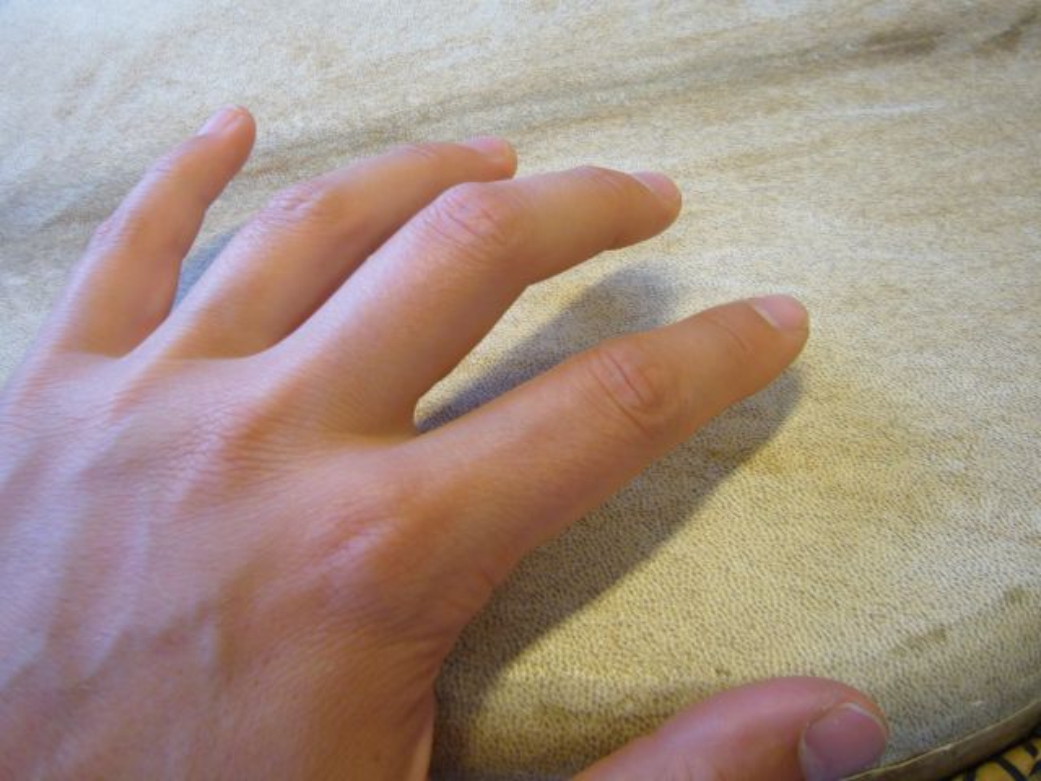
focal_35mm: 28
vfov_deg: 49.7
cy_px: 390
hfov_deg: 63.4
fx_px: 842
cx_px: 520
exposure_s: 1/25
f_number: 2.8
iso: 100
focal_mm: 4.6
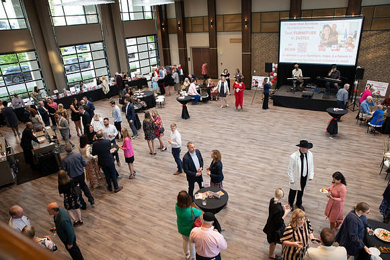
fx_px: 260
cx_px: 195
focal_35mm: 24
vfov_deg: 53.1
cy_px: 130
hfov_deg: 73.8
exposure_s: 1/100
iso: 1250
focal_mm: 24
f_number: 4.5
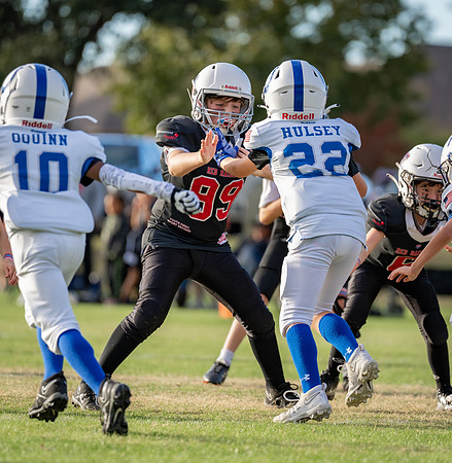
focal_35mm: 369
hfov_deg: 4.7
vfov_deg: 4.8
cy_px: 242
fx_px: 5517
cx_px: 256
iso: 200
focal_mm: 200
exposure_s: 1/1250
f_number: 2.8
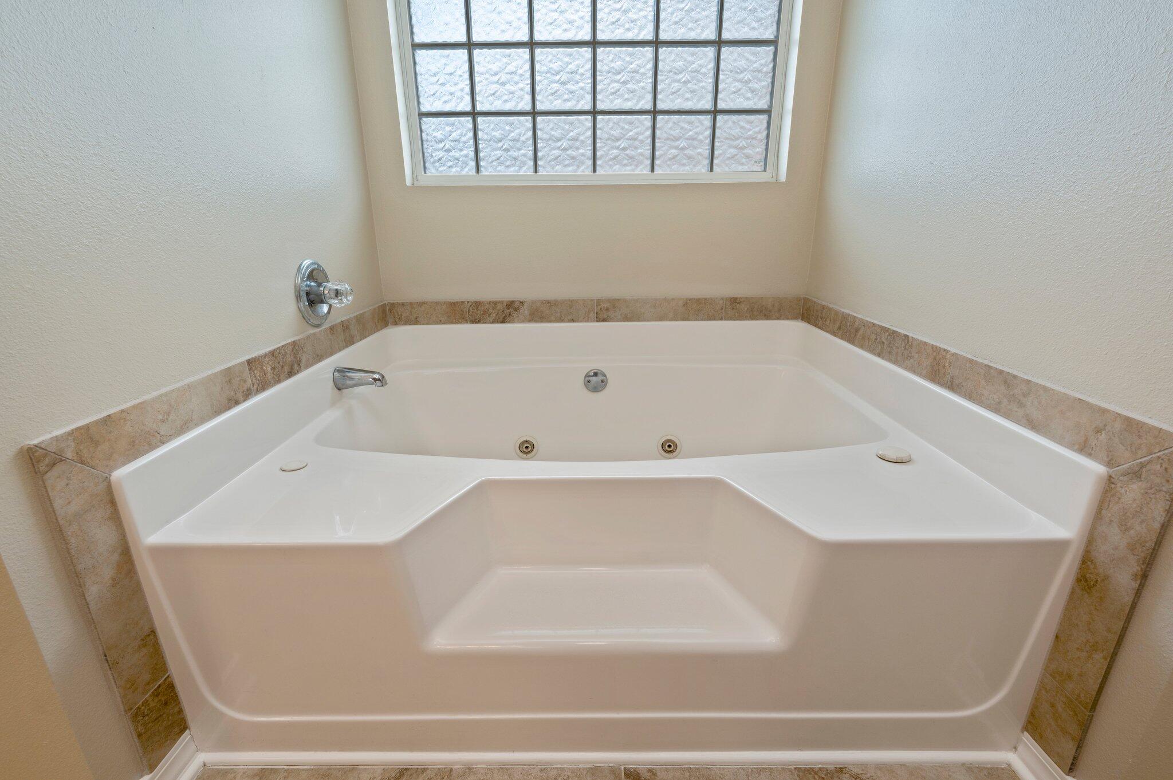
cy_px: 390
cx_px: 586
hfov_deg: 95.0
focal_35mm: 16
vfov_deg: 72.0
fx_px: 537
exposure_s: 1/20
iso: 200
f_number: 9
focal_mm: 16.5
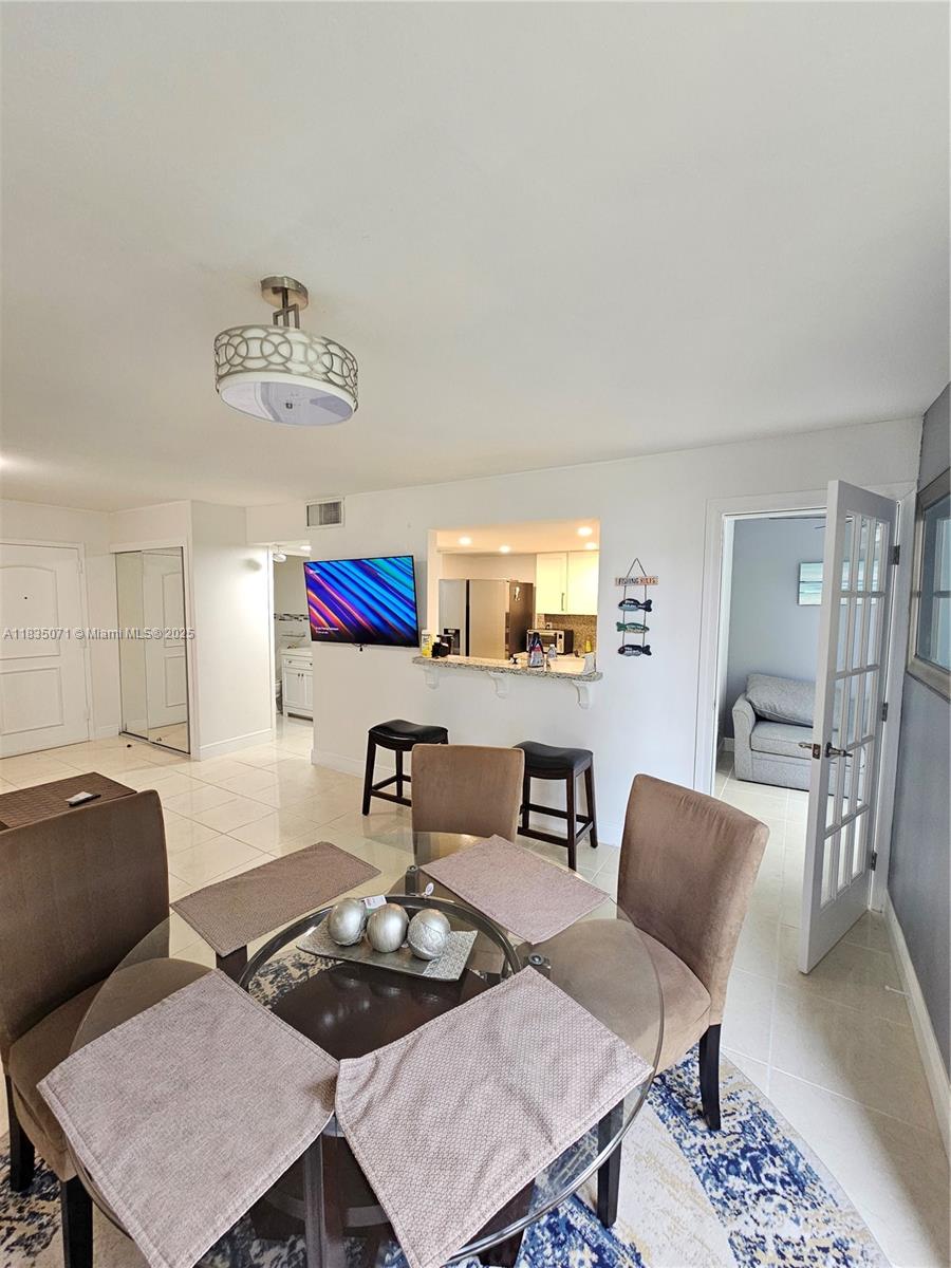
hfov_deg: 89.9
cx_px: 476
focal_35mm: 13
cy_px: 634
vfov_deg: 106.2
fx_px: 476
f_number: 2.2
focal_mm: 2.2
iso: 320
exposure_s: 1/60
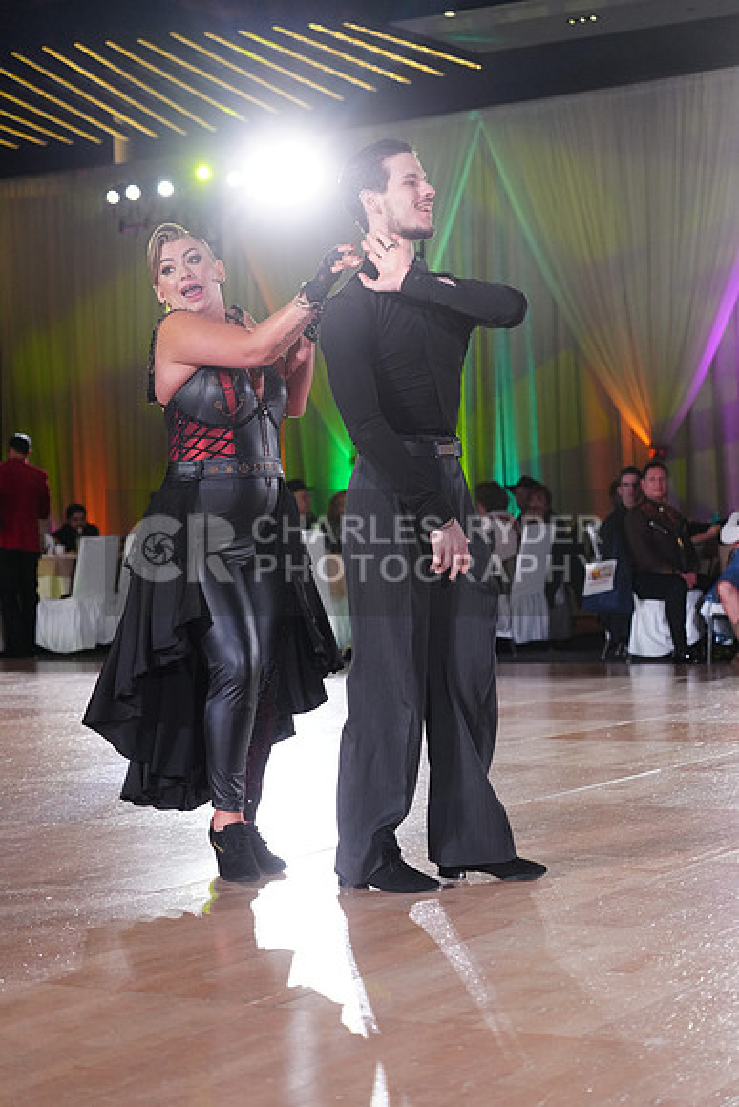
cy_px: 554
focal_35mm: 70
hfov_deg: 19.5
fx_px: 2154
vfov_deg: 28.8
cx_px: 370
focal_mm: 70
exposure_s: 1/400
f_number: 4
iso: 2500
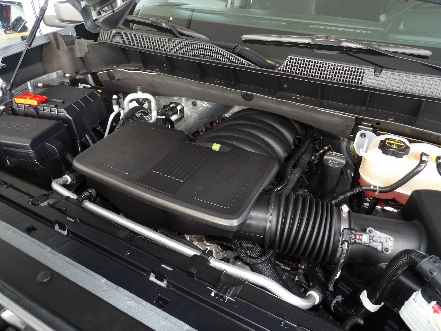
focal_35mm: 24
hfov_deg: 71.6
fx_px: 306
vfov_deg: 56.8
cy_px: 166
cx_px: 220
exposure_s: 1/33
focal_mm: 4.3
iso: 200
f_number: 3.2
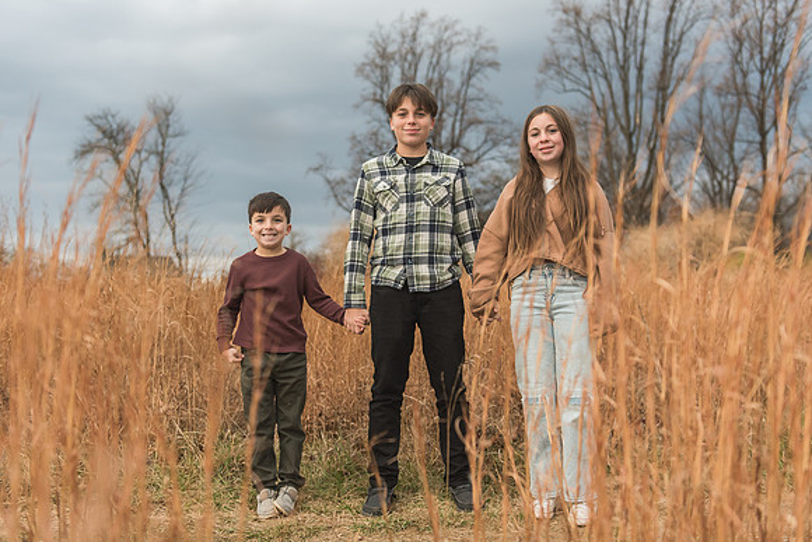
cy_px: 258
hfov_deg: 45.8
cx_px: 407
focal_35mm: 43
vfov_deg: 31.5
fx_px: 960
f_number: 3.2
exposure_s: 1/1250
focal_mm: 40
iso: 800
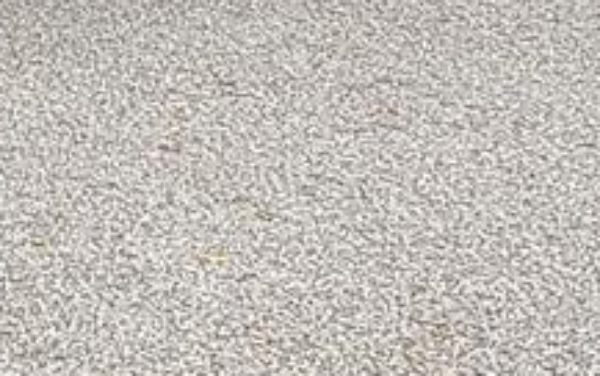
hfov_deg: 15.1
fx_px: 2127
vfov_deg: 8.8
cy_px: -650
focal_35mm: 130
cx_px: -257
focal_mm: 4.3
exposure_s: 1/368
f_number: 2.4
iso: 50
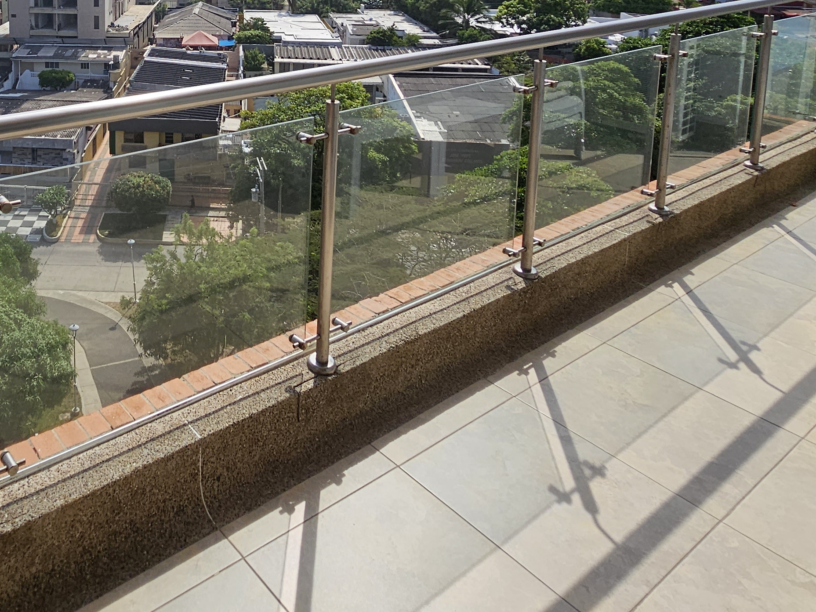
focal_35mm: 28
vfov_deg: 42.8
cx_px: 158
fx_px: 660
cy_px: -2
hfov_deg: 58.4
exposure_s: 1/4432
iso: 50
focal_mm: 2.2
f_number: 2.2
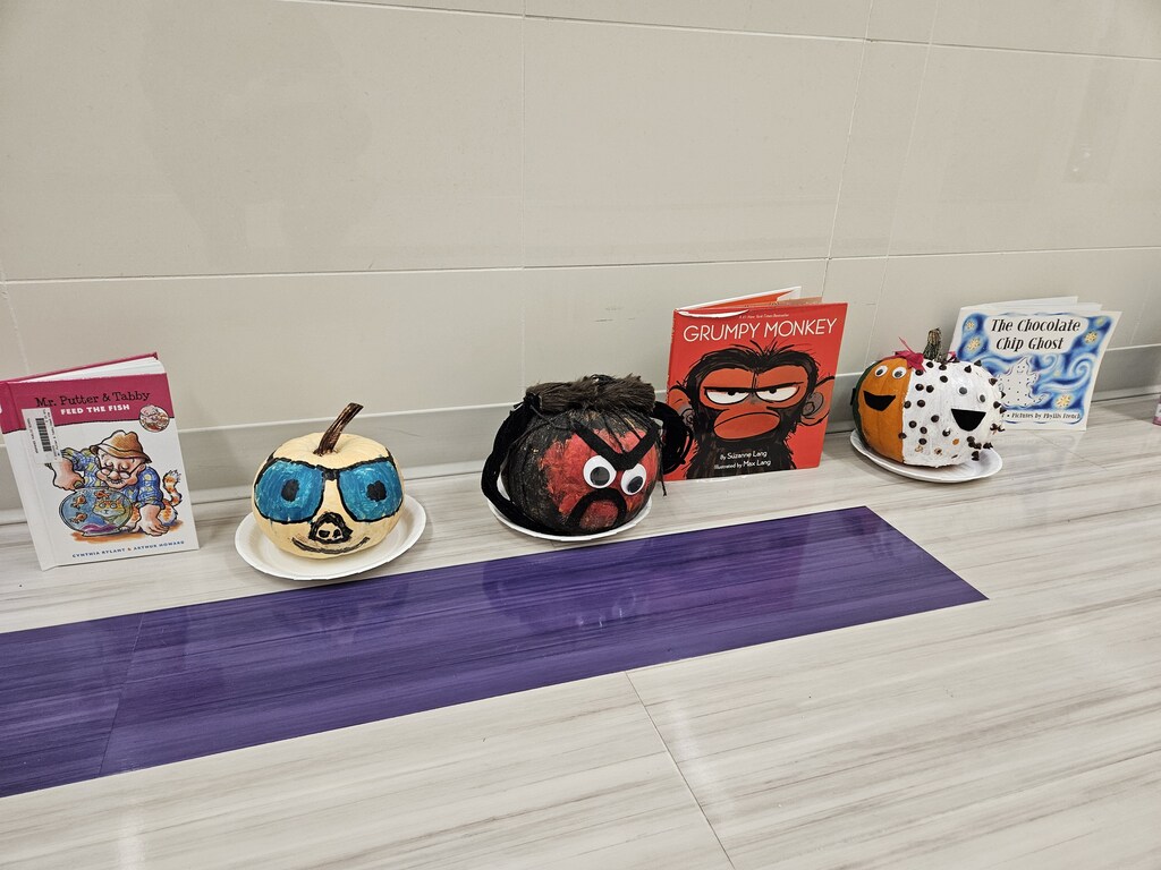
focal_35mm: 23
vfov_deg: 58.9
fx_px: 771
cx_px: 580
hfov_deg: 73.9
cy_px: 435
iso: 320
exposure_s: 1/120
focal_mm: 5.4
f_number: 1.8
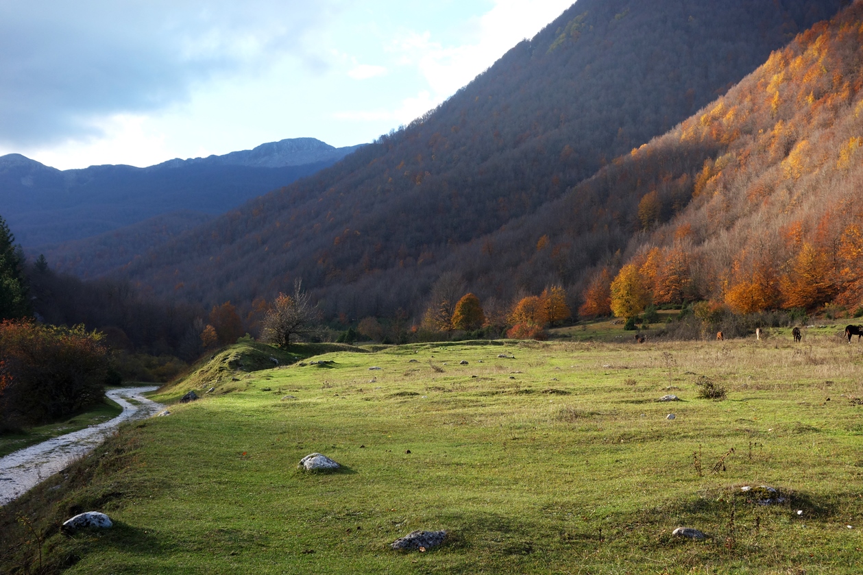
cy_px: 288
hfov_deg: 38.9
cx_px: 432
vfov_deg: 26.5
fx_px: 1222
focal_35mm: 51
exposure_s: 1/200
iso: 125
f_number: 5.6
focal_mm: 18.88
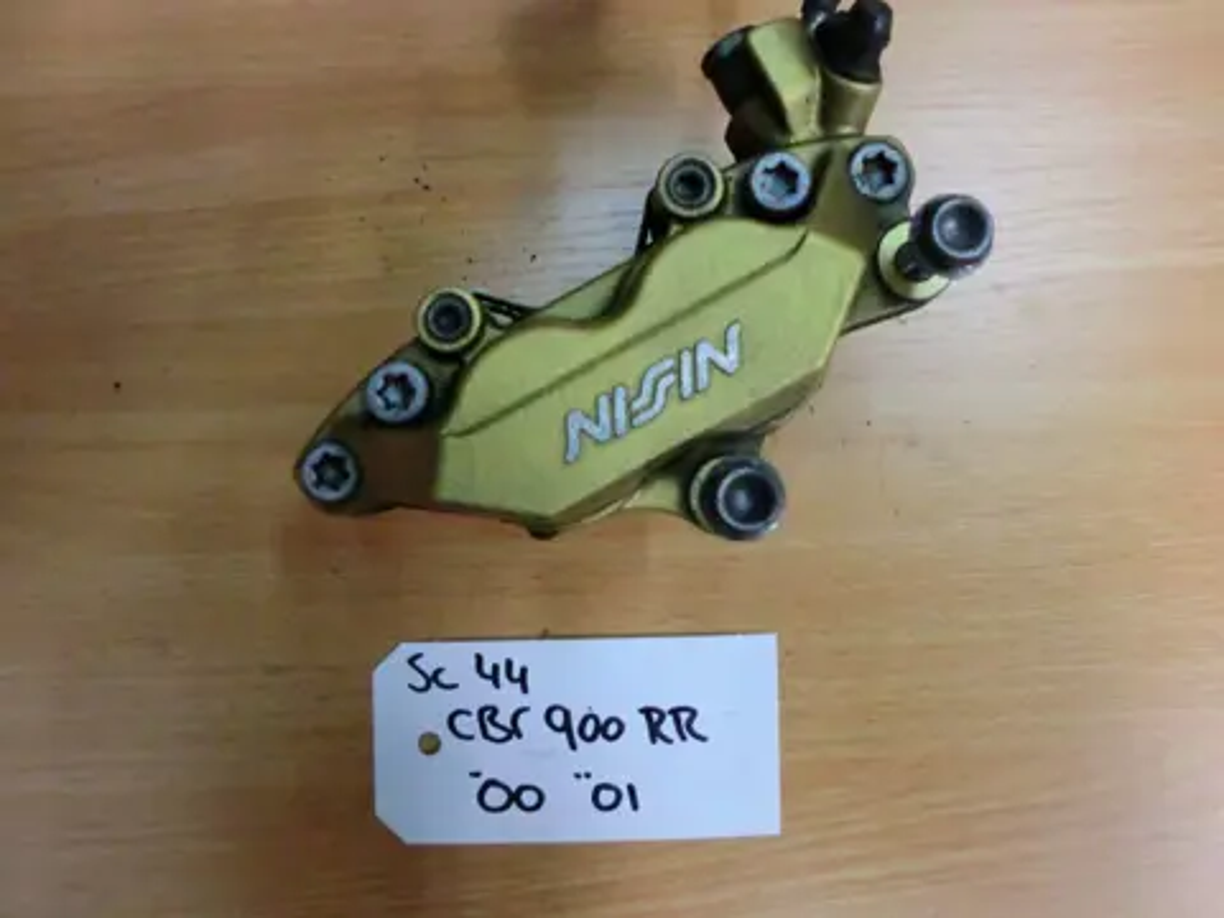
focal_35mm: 27
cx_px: 612
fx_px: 955
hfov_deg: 65.3
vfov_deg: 51.4
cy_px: 459
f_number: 3.2
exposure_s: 1/60
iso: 640
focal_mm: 4.9
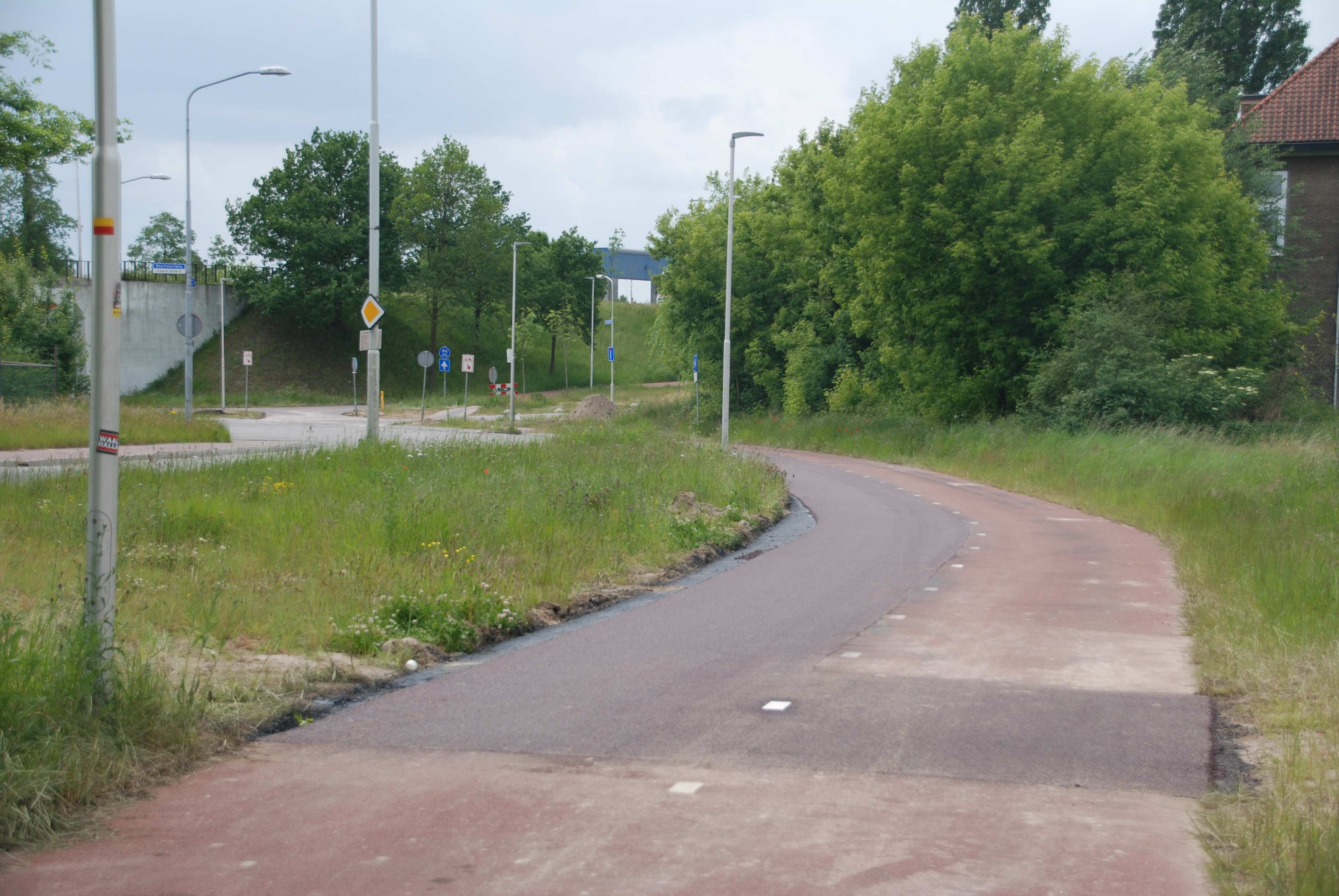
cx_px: 670
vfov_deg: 17.5
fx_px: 2905
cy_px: 448
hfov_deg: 26.0
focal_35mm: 78
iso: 100
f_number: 7.1
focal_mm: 52
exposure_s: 1/200
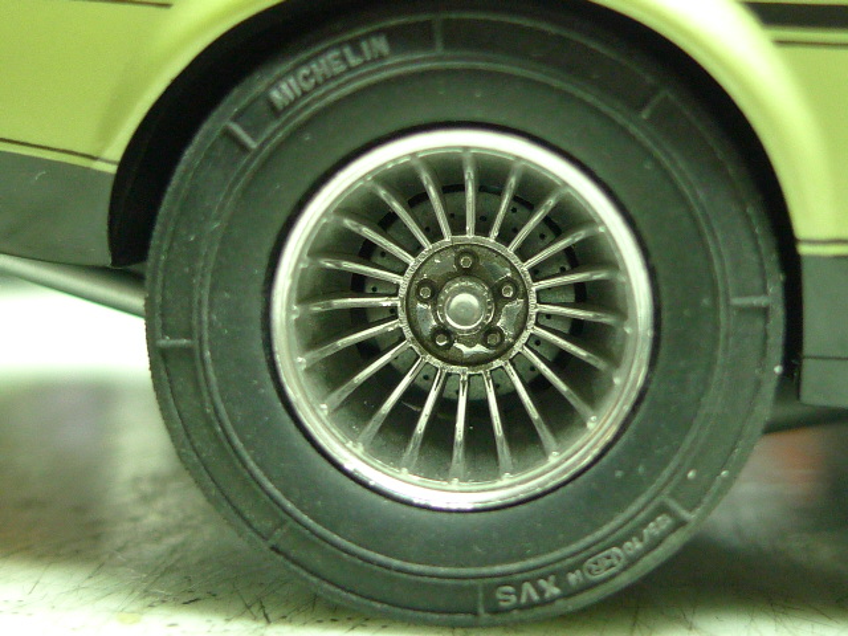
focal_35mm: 63
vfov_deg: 23.3
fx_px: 1543
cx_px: 424
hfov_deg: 30.7
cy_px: 318
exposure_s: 1/25
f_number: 2.3
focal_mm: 7.4
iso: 400
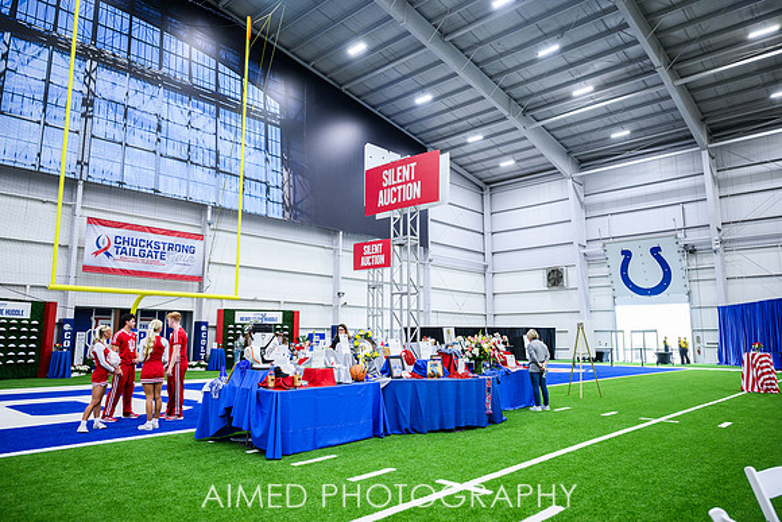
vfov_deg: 52.8
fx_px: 526
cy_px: 261
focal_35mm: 24
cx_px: 391
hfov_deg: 73.3
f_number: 2.8
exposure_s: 1/200
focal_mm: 24
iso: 1250
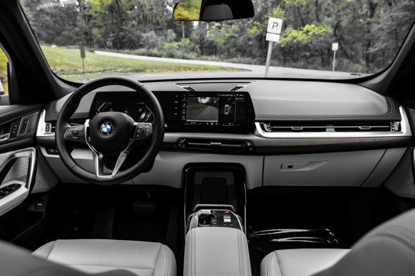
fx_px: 334
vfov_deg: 44.8
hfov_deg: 63.4
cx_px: 178
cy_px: 117
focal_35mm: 29
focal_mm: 24
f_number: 5
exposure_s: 1/200
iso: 640
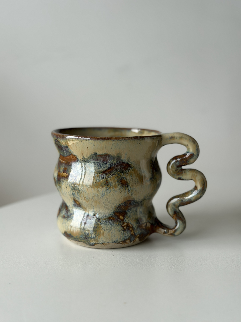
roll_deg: -0.2
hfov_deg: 30.3
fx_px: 446
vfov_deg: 39.7
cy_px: 161
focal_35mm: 48
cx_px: 120
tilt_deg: -9.3
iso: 80
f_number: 1.78
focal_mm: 6.86
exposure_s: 1/1009
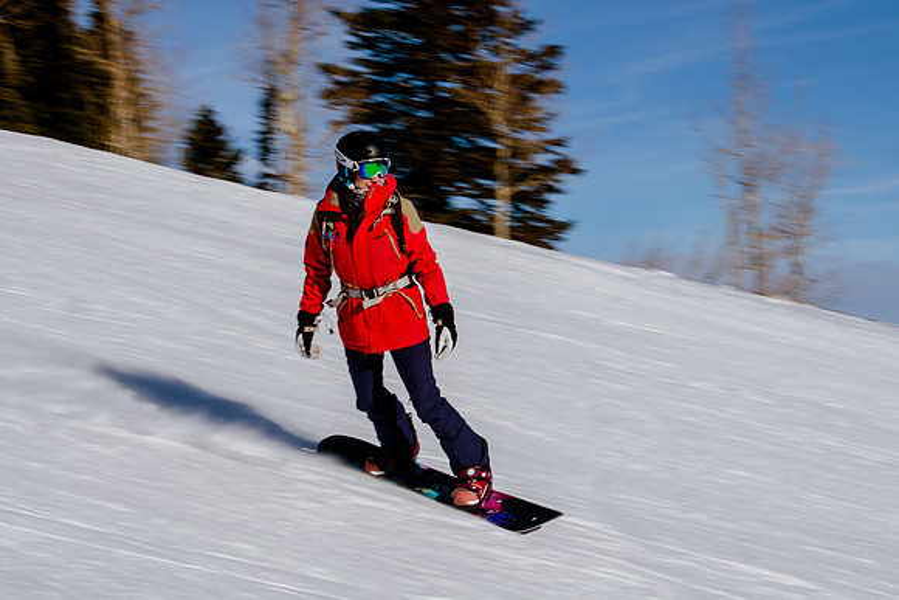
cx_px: 428
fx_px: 2407
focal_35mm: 96
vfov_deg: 14.2
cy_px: 243
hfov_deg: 21.2
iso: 160
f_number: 18
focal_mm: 48
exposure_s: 1/200
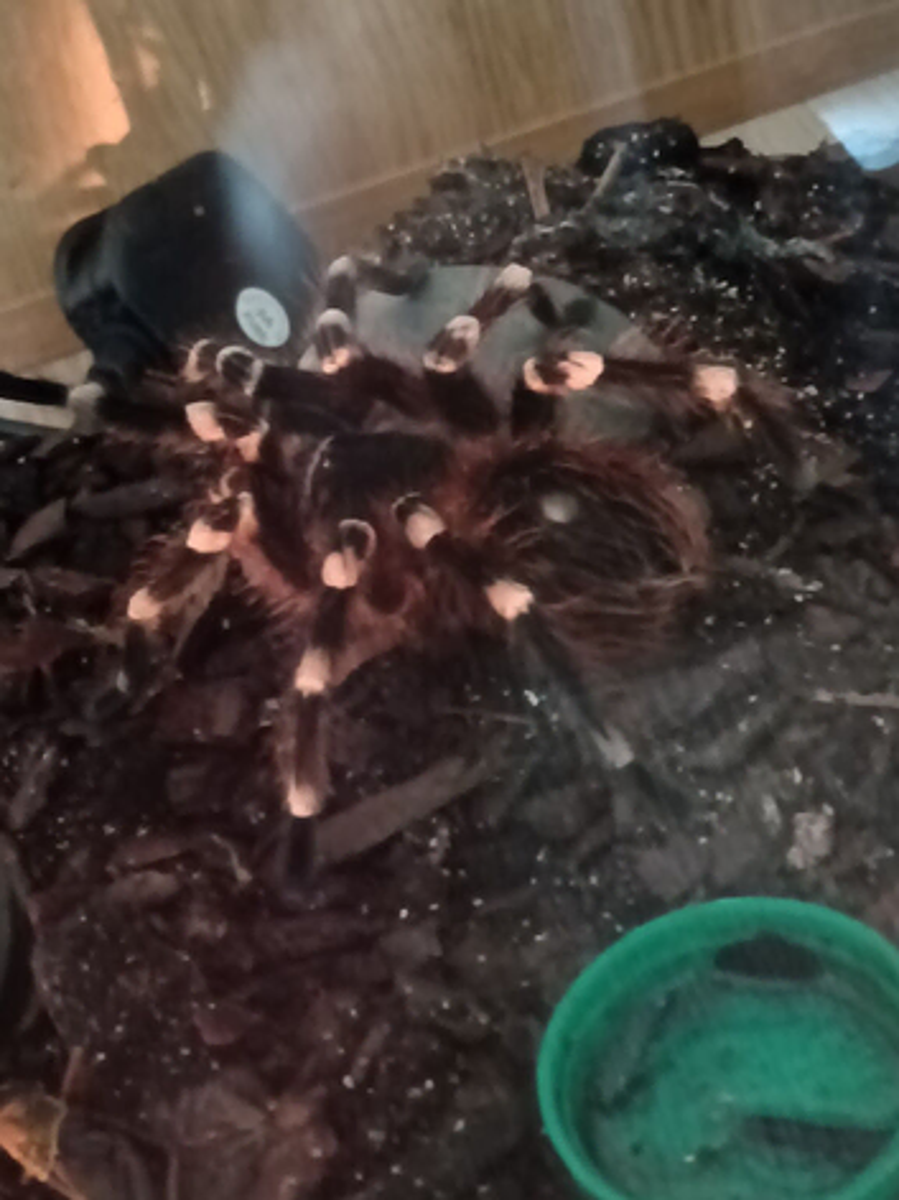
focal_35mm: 69
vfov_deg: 28.2
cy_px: 600
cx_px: 450
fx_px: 2390
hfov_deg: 21.3
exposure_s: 1/14.3
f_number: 1.9
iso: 8343
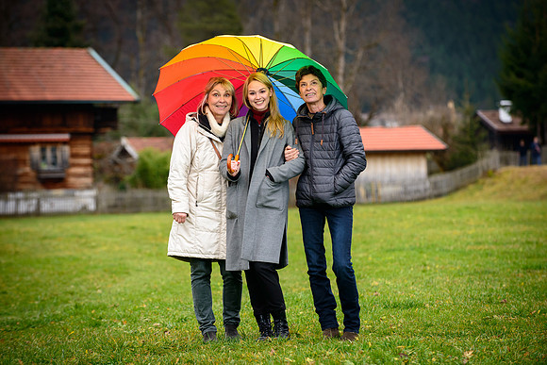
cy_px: 182
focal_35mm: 160
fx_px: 2432
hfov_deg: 12.8
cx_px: 274
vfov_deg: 8.6
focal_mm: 160
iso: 800
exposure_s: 1/250
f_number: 5
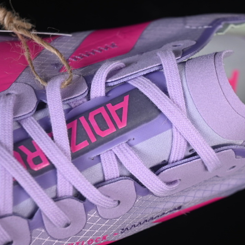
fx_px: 769
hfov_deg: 18.1
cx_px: 166
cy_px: 122
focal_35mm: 96
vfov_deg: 18.1
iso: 160
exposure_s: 1/80
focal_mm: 50
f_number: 7.1
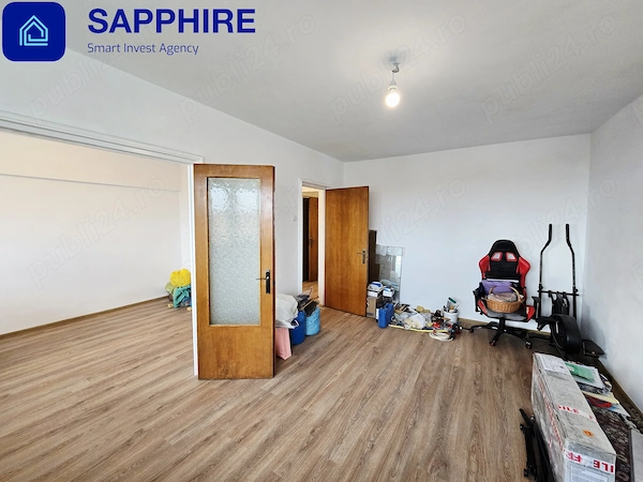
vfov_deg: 89.9
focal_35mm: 13
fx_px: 241
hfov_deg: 106.2
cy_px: 241
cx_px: 322
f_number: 2.2
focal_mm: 2.2
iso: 200
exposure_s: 1/50.3
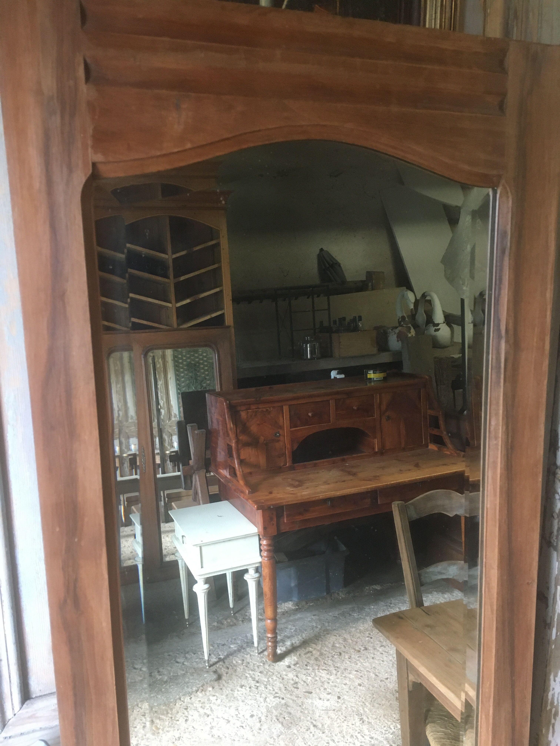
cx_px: 280
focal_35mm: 29
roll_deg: -1.0
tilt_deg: -17.0
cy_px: 373
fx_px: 626
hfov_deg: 48.2
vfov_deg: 61.7
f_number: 2.2
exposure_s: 1/33
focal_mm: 4.15
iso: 250
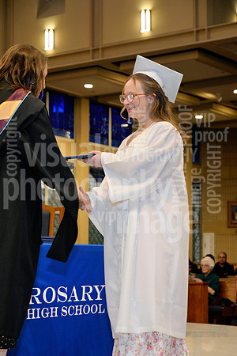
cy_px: 178
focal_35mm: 85
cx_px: 118
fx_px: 839
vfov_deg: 23.9
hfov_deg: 16.1
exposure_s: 1/80
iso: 2500
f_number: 6.3
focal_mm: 85
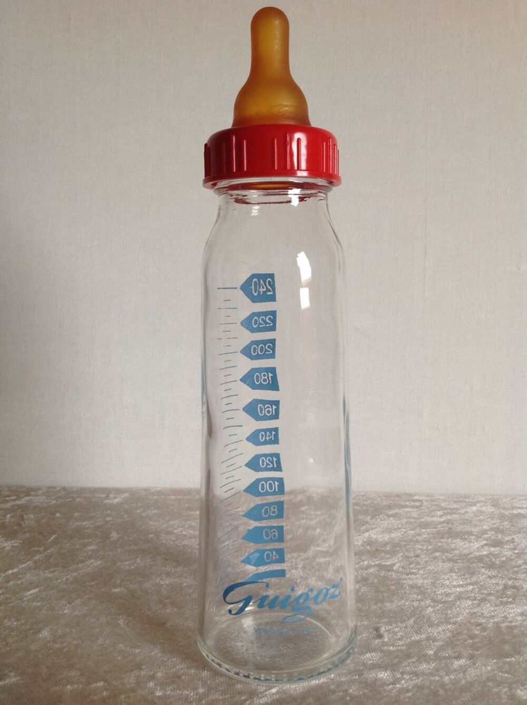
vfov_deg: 52.7
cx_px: 264
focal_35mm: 35
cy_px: 352
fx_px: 712
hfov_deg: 40.6
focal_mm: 4.28
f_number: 2.4
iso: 50
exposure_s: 1/40
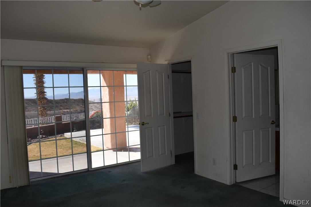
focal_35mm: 30
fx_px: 259
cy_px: 104
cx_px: 156
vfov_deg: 43.6
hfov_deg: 61.9
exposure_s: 1/200
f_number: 6.3
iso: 100
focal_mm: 20
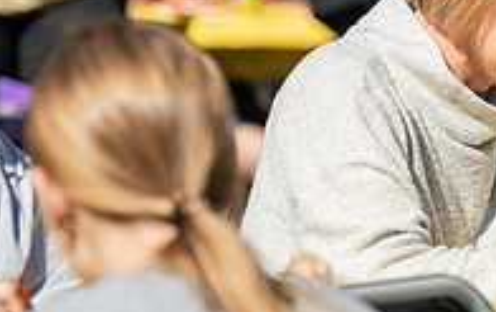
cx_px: 554
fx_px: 5914
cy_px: 131
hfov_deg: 4.8
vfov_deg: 3.0
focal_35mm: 437
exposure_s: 1/800
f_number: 4
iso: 80
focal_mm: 145
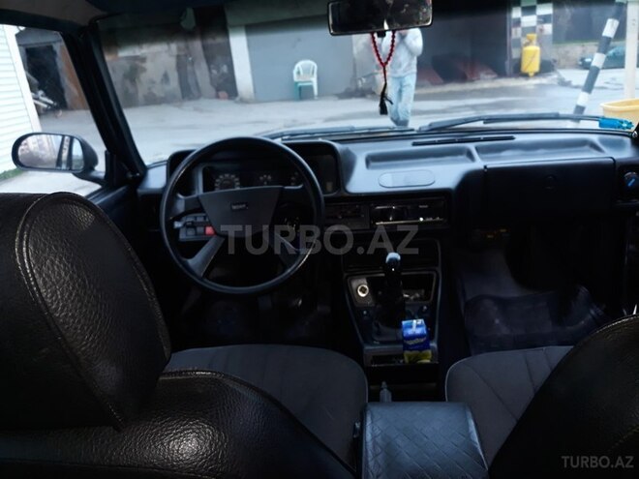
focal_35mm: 27
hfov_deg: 65.3
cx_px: 320
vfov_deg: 51.4
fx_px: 498
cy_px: 240
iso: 125
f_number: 1.7
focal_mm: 3.71
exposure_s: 1/50
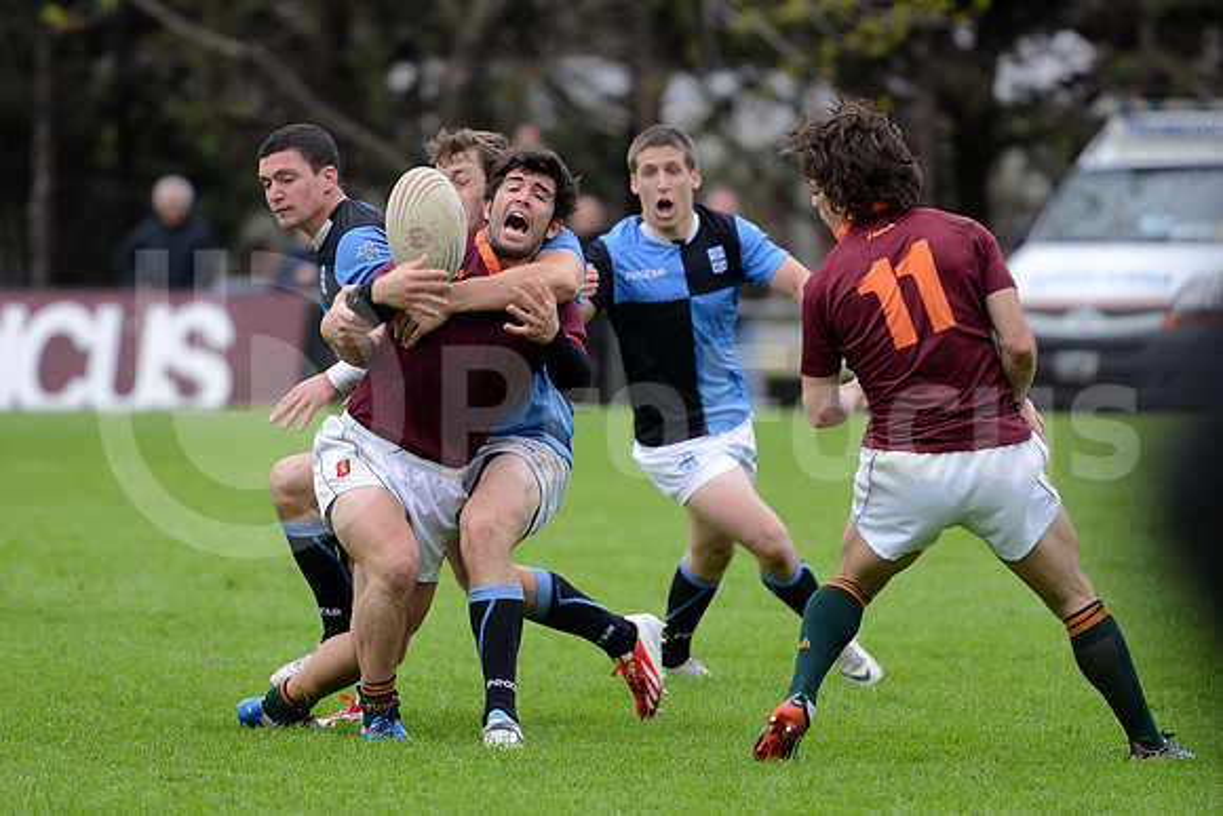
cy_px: 408
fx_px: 6796
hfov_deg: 10.3
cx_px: 612
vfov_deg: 6.9
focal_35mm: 200
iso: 1000
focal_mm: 200
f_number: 2.8
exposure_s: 1/500
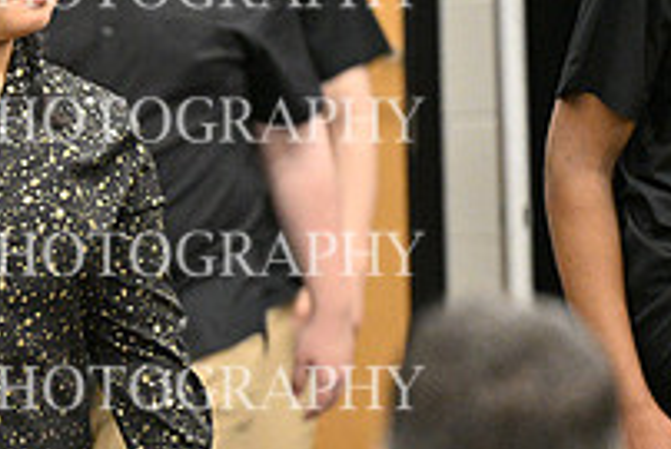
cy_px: 321
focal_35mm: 574
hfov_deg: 3.6
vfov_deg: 2.4
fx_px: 10706
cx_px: -56
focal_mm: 200
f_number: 2.8
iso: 6400
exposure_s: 1/500
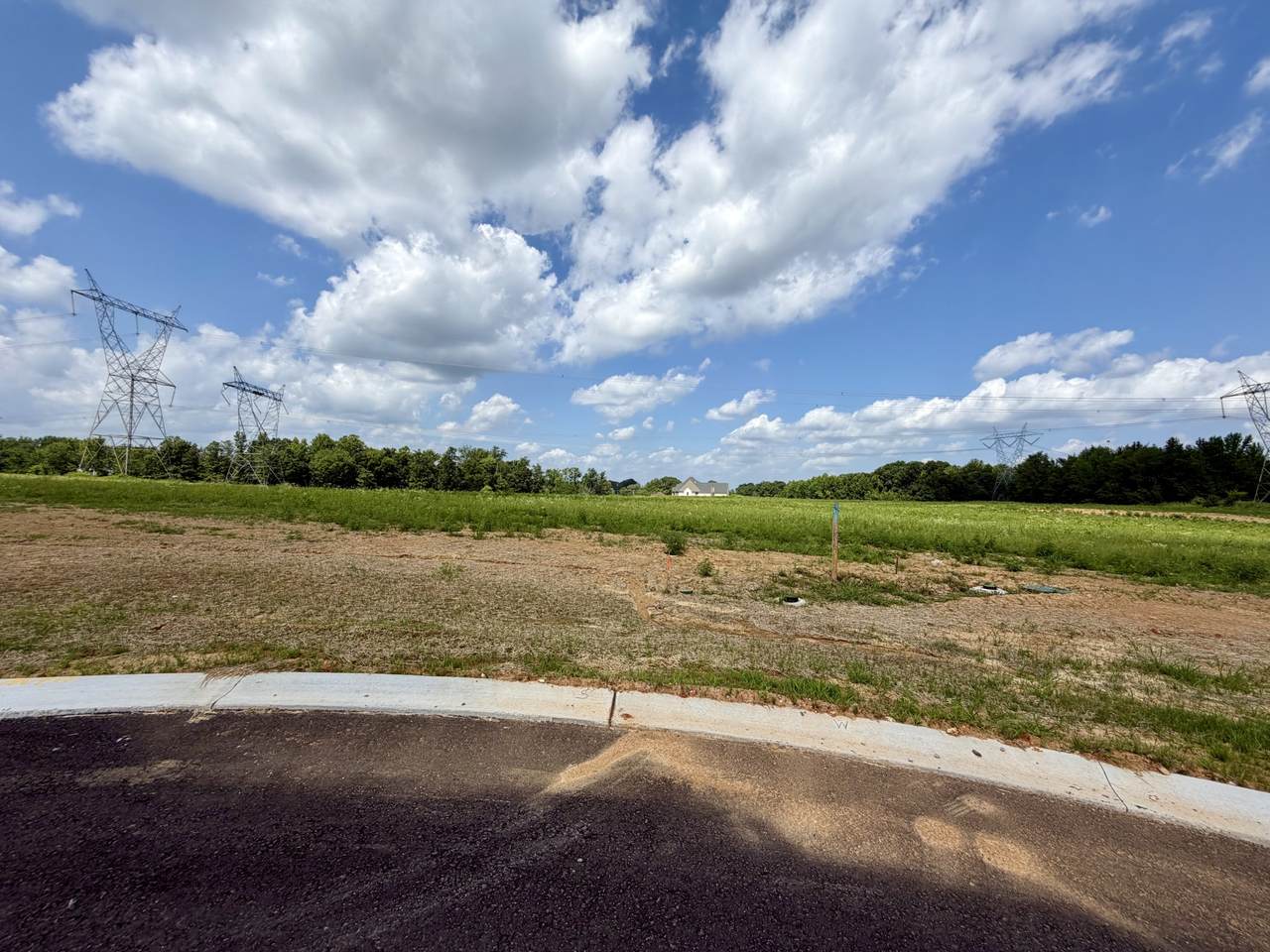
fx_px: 514
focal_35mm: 14
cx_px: 635
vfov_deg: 85.7
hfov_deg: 102.1
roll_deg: -1.1
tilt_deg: +1.7
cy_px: 476
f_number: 2.2
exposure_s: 1/1235
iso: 20
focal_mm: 2.22
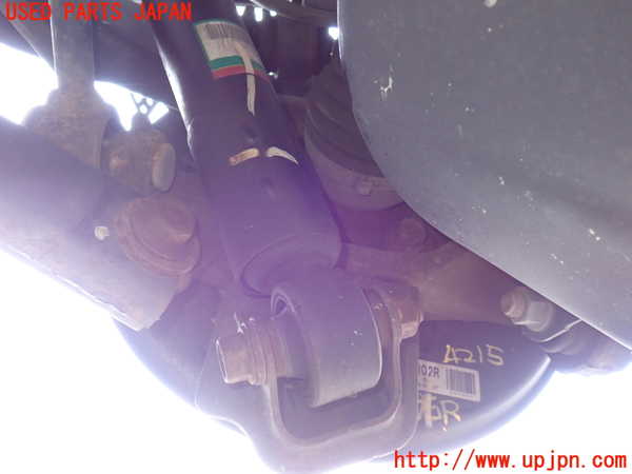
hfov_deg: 56.8
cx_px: 316
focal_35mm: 32
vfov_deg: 44.2
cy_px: 237
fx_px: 584
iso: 200
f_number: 2.4
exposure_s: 1/30
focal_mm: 5.79
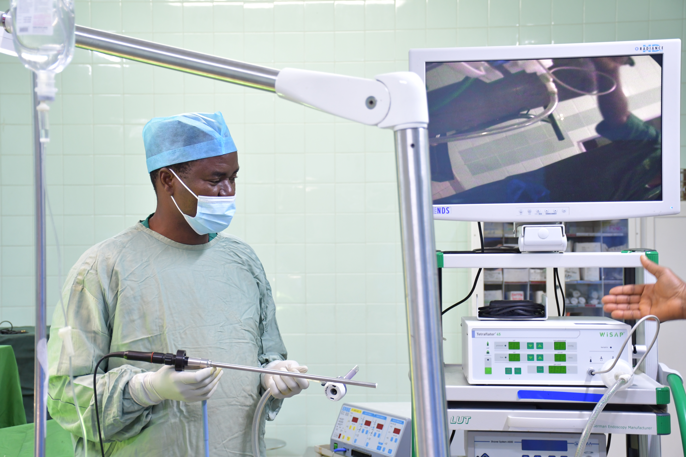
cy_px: 228
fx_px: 1200
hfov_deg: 31.9
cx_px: 343
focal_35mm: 63
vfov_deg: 21.6
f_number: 4.5
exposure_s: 1/50
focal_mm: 42
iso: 1000
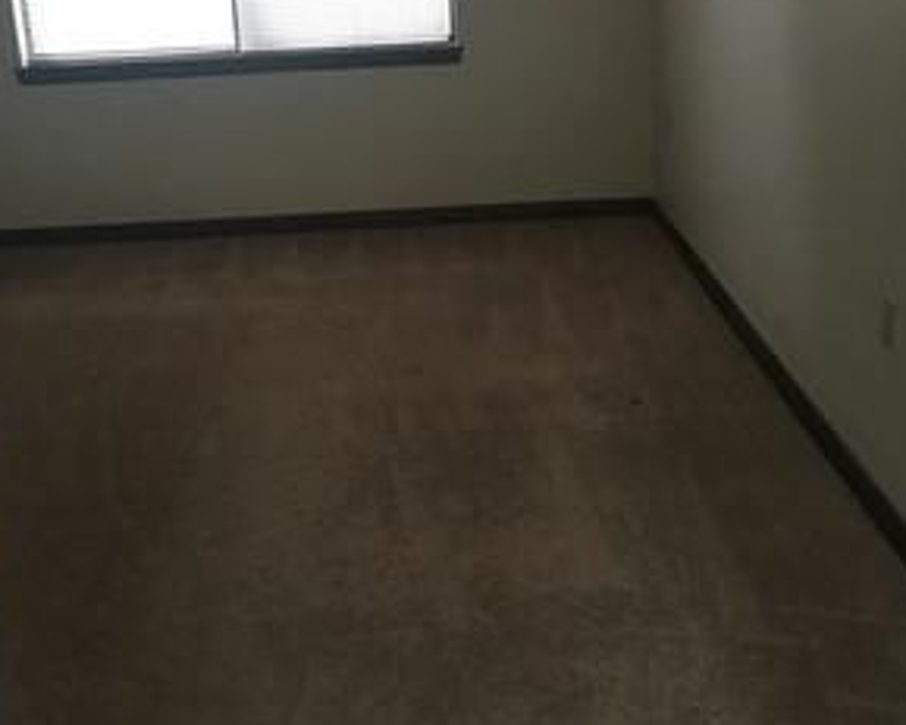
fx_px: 1260
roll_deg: +3.0
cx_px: 436
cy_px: 279
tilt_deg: -15.5
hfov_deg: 39.5
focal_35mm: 47
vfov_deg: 31.9
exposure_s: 1/15
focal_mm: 4.15
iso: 50
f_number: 2.2
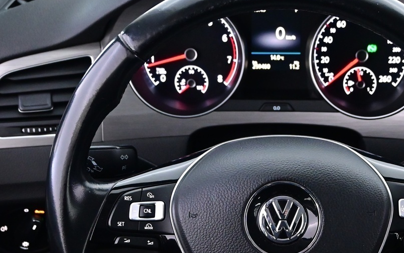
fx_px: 881
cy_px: 208
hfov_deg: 25.6
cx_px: 286
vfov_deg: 16.2
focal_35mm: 80
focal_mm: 26
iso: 2800
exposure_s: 1/20
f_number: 4.5
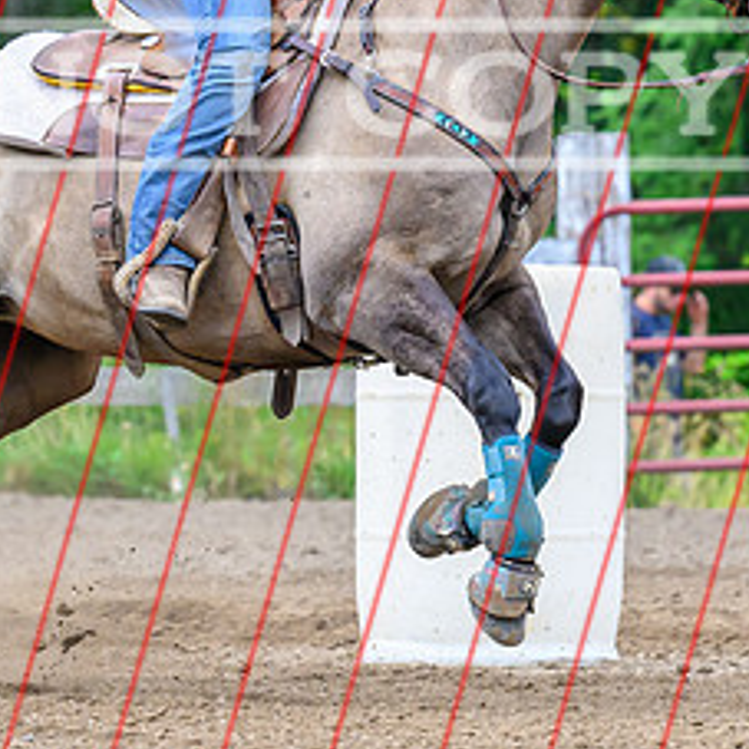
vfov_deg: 4.5
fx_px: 9596
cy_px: 159
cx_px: 191
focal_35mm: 392
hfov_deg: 4.5
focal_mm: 130
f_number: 4
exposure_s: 1/1600
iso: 2800
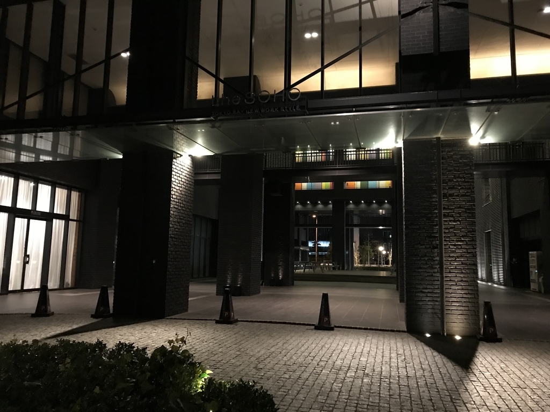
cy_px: 206
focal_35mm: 28
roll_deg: -1.3
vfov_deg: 49.7
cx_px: 275
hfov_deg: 63.4
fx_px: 445
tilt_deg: +8.0
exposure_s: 1/4
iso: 125
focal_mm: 3.99
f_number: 1.8
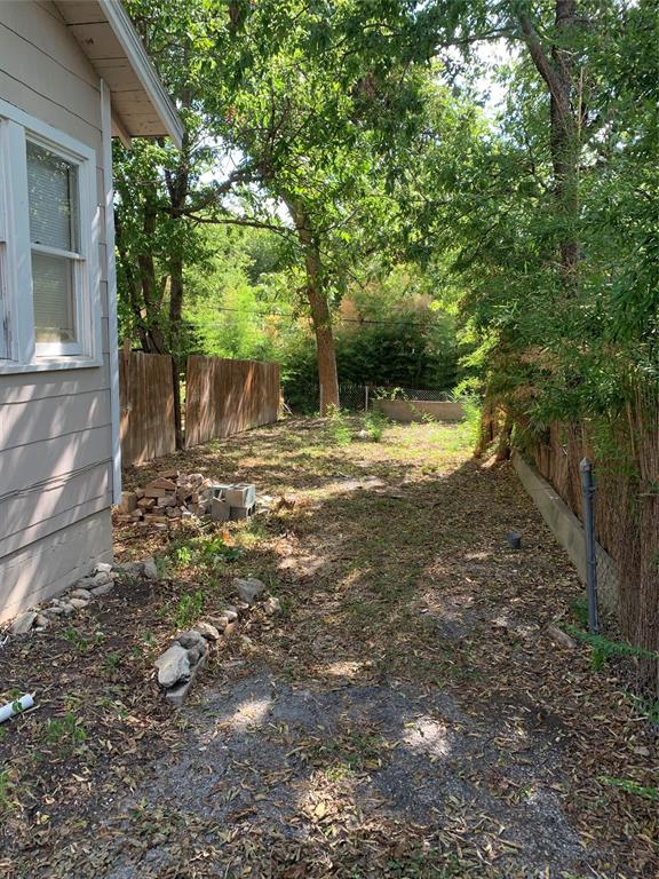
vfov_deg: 67.3
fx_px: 660
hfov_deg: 53.1
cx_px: 330
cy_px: 440
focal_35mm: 26
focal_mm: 4.25
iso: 25
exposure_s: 1/122
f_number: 1.8
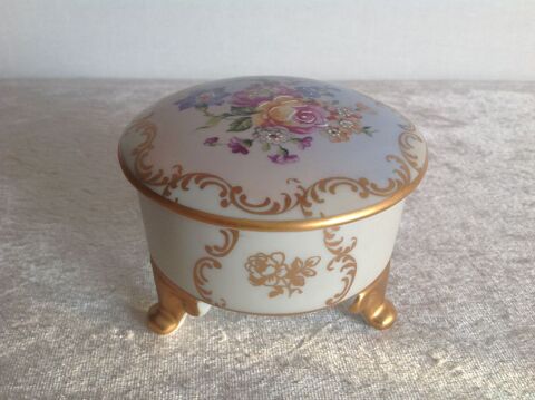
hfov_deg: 52.7
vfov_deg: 40.6
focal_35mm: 35
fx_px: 540
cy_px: 200
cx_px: 268
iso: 50
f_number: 2.4
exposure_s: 1/60
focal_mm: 4.28
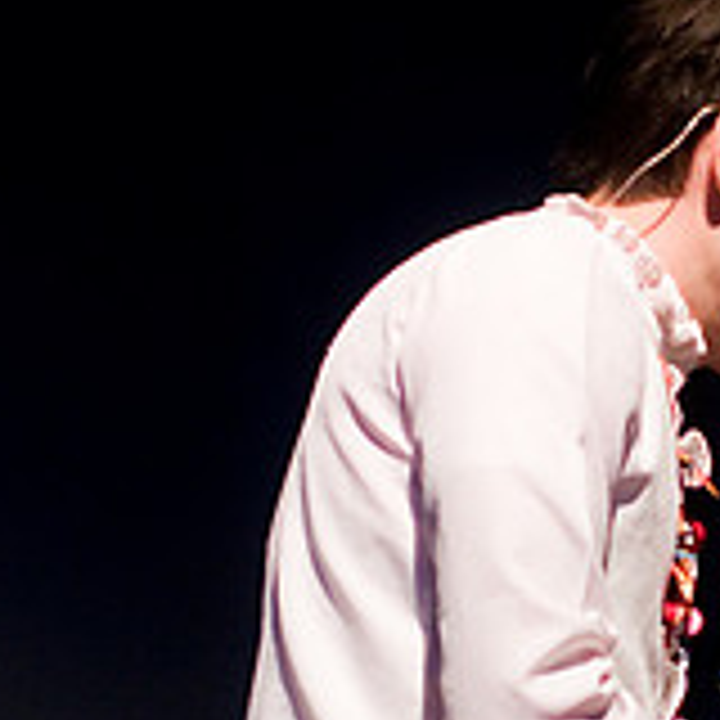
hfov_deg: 5.4
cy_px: 637
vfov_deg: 5.4
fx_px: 7601
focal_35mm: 323
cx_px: 774
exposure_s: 1/125
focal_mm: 70
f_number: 2.8
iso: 640
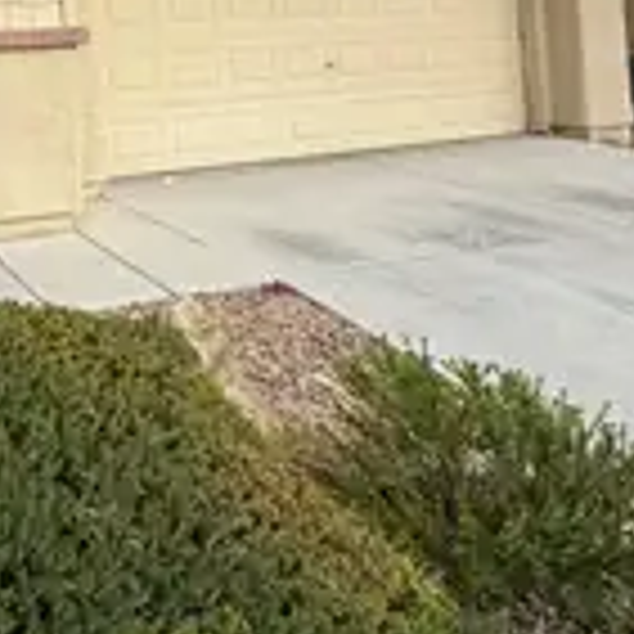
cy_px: -13
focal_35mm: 35
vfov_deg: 40.7
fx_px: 725
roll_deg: +2.5
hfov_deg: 40.2
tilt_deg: +1.8
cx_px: -27
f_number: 2.2
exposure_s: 1/770
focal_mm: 2.22
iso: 40
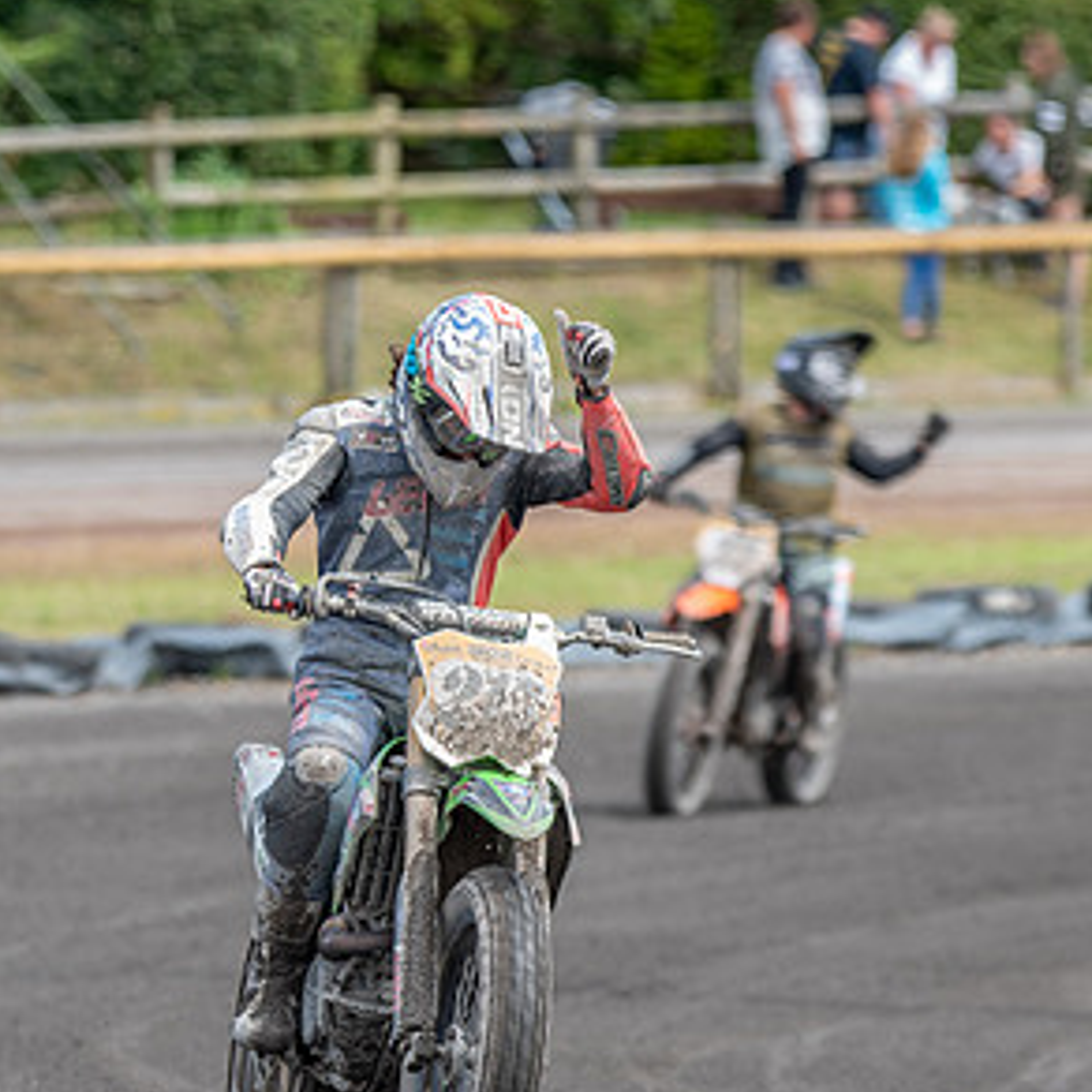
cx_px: 477
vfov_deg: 2.5
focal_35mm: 688
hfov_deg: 2.5
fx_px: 24555
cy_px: 707
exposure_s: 1/400
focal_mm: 310
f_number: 5.6
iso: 200
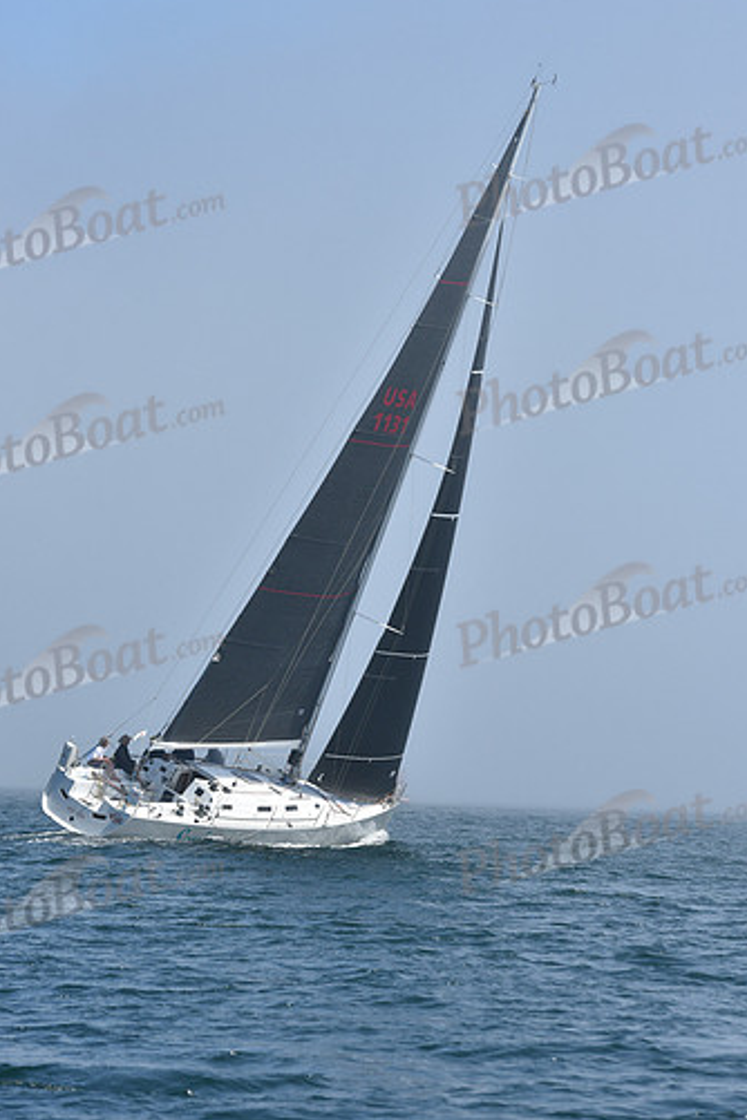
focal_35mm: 139
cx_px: 341
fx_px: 4326
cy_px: 525
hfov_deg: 9.9
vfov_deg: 14.8
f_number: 8
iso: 320
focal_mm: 120
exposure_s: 1/1600
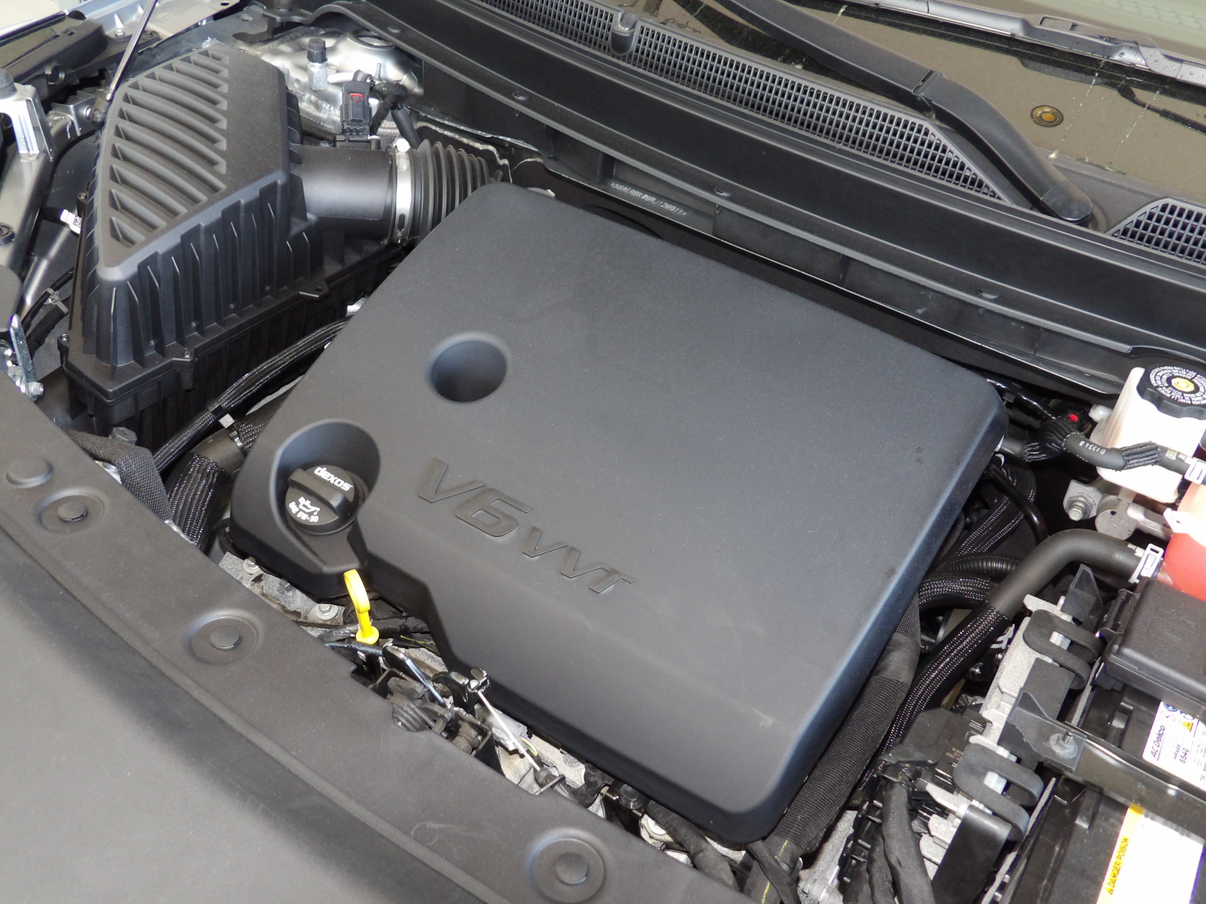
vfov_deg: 42.9
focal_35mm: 33
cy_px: 452
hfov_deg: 55.4
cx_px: 603
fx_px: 1150
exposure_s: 1/33
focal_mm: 5.9
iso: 200
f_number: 3.6
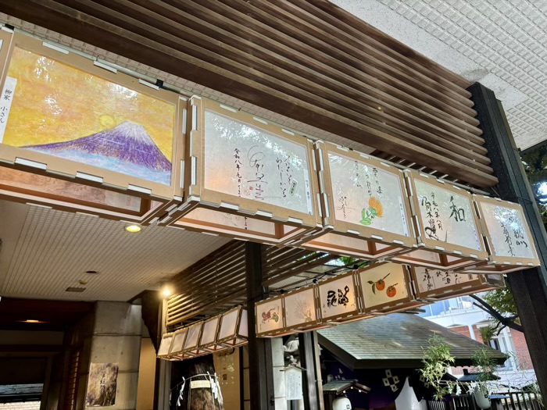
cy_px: 205
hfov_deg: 67.3
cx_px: 274
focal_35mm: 26
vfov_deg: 53.1
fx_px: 411
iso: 125
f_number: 1.6
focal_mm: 5.96
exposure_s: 1/100
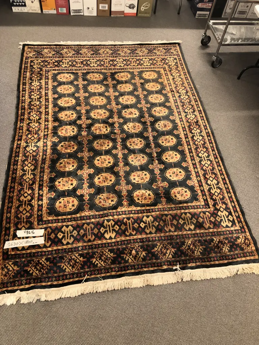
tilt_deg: -56.3
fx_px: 279
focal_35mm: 28
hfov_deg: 49.7
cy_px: 172
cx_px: 130
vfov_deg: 63.4
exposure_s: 1/17
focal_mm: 3.99
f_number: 1.8
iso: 64
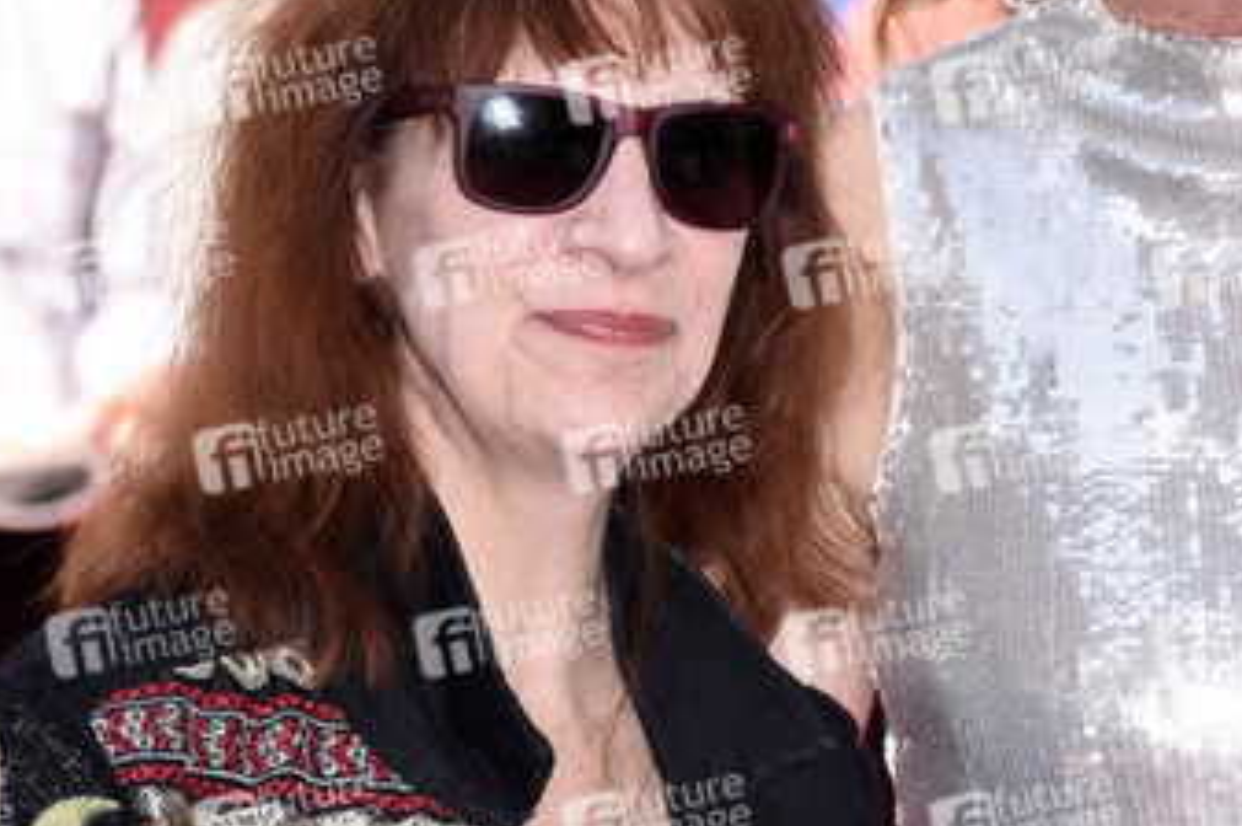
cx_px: 558
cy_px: 358
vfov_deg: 4.9
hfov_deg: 7.3
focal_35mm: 281
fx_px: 9685
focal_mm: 140
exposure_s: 1/160
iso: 160
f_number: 6.3
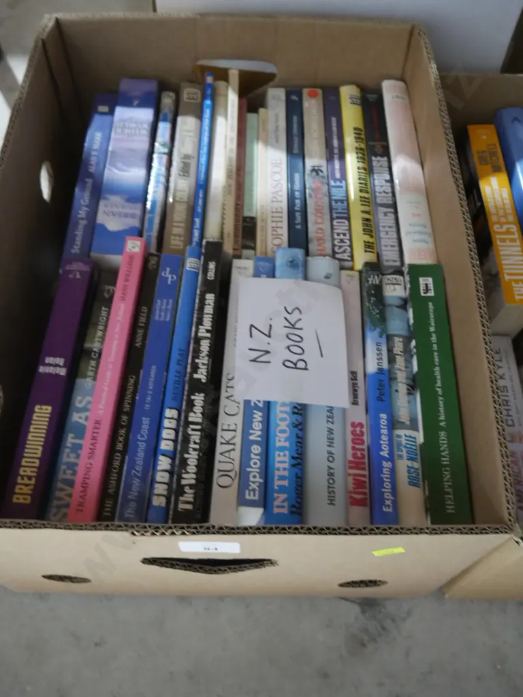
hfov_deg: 44.2
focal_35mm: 32
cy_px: 348
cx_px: 262
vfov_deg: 56.8
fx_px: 645
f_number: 3.6
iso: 2500
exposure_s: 1/60
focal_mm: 16
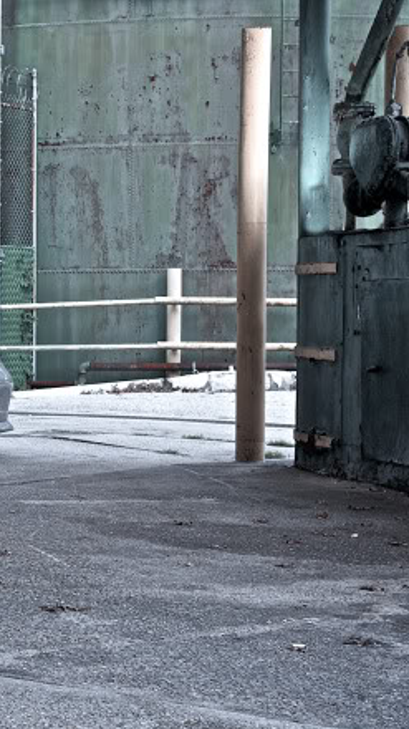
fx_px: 1873
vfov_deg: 22.0
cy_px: 317
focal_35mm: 97
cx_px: -175
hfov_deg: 12.0
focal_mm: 34
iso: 200
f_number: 5.6
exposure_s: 1/50
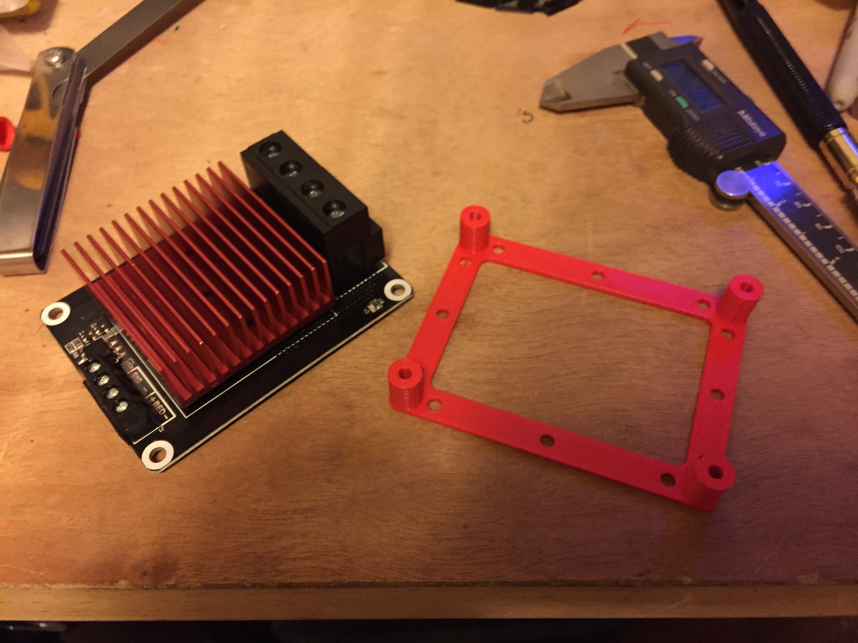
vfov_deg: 48.2
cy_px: 322
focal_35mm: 29
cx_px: 429
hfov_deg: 61.7
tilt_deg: -55.4
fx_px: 719
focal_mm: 4.15
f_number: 2.2
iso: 500
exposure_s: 1/15
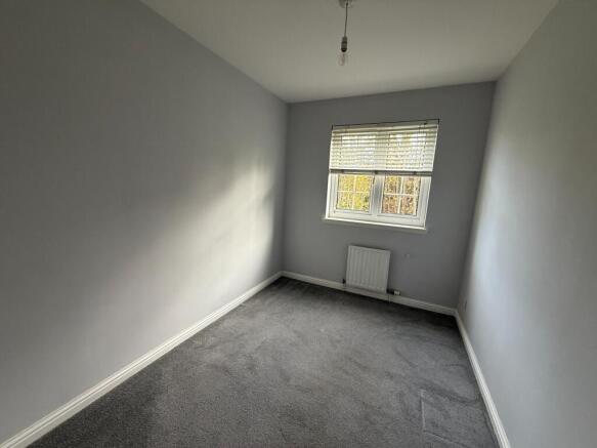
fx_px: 241
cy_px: 224
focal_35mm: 14
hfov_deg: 102.1
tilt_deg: -9.4
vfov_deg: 85.7
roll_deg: -3.0
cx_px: 298
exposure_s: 1/99
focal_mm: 2.22
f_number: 2.2
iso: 250
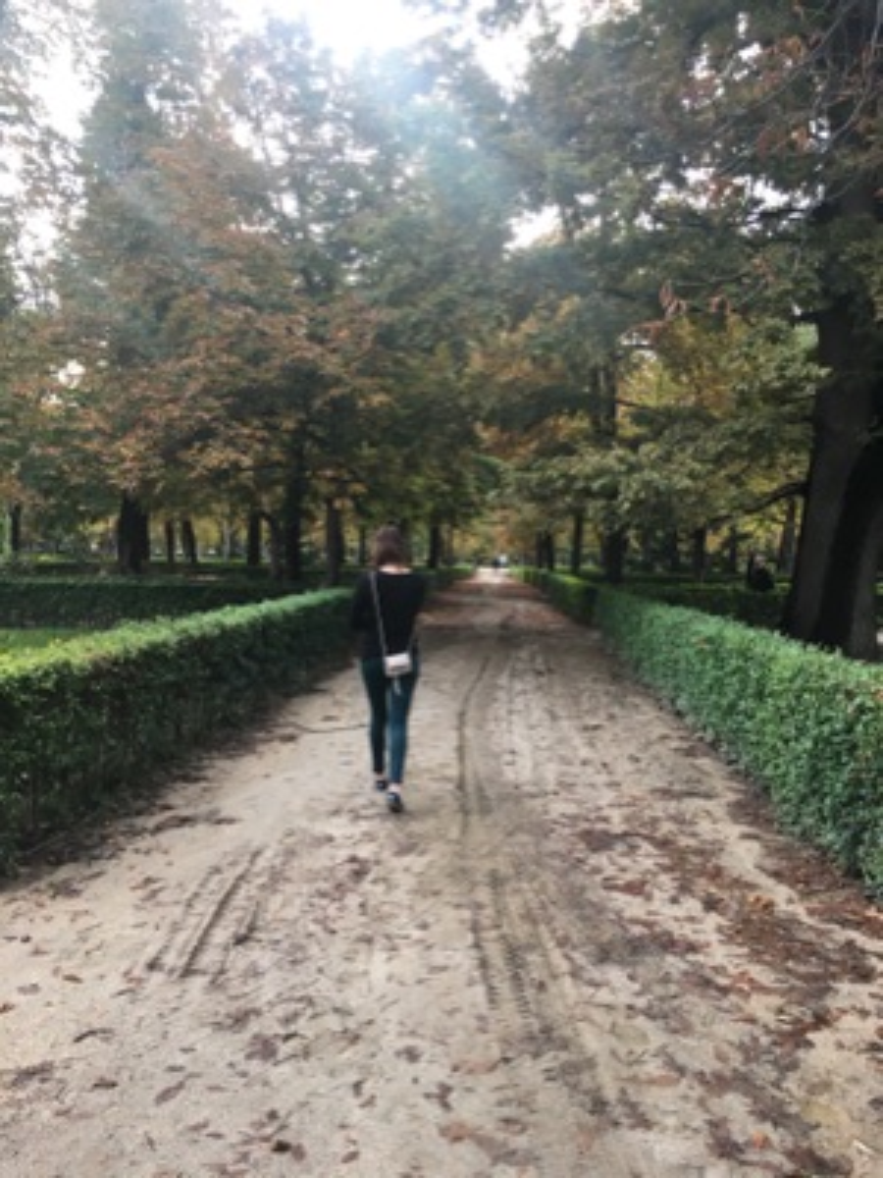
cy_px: 589
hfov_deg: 48.2
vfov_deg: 61.7
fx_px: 986
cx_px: 442
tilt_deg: -3.3
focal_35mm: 29
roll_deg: -1.4
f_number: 2.2
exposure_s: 1/33
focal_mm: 4.15
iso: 25
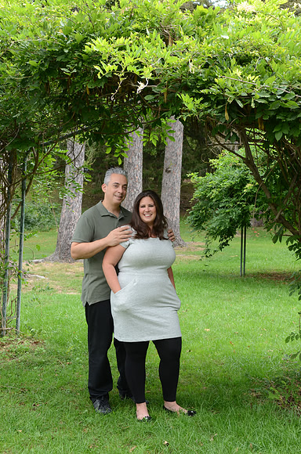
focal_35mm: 48
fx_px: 605
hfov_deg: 27.9
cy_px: 227
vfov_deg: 41.2
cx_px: 150
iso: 500
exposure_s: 1/160
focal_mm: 32
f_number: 6.3
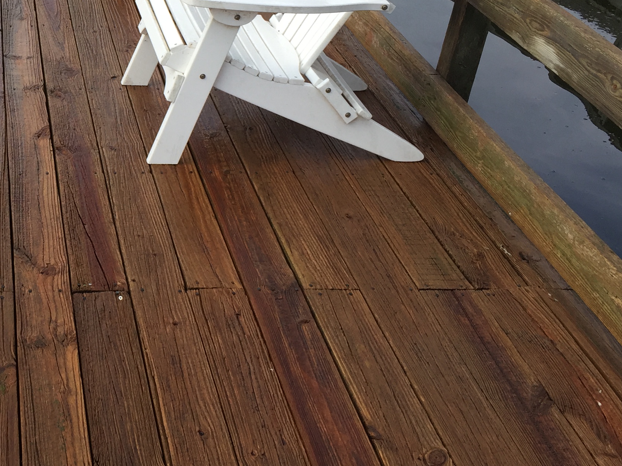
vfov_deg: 25.0
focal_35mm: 58
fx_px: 1042
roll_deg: -3.3
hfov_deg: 31.0
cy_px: 122
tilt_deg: -24.9
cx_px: 13
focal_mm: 4.15
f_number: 2.2
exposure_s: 1/920
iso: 32
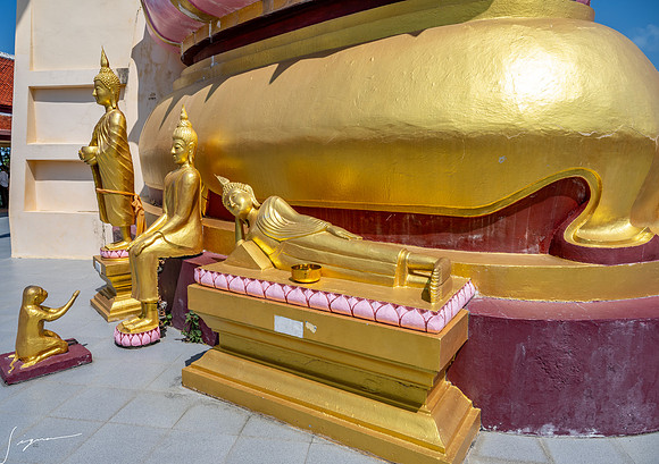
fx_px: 465
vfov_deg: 53.1
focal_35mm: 25
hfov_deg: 70.6
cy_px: 232
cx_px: 311
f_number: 8
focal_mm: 24
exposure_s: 1/320
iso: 80
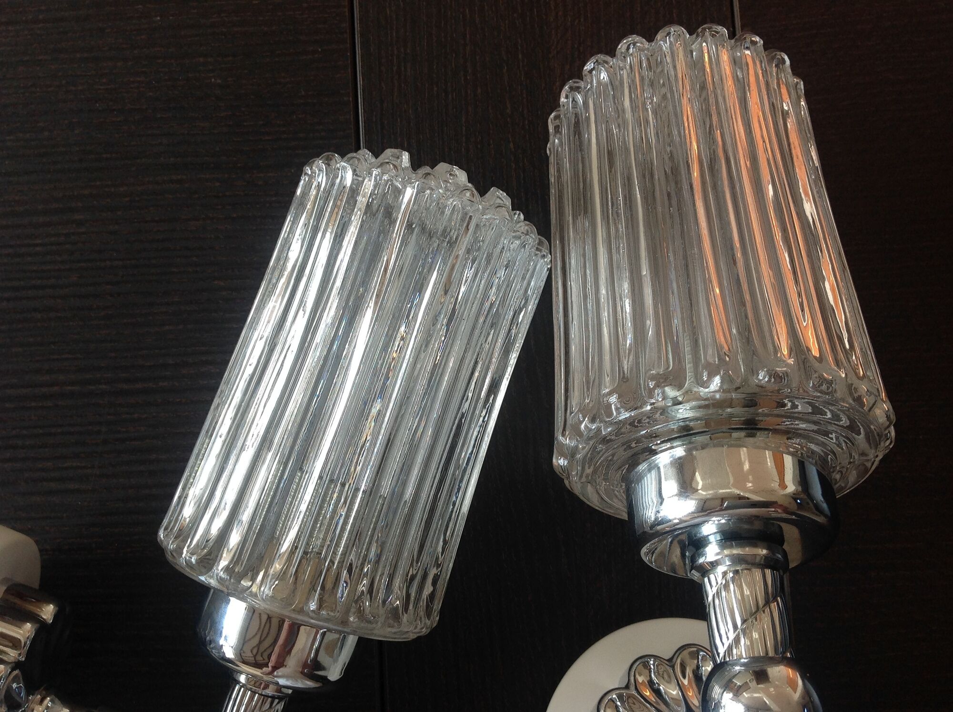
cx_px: 476
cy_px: 356
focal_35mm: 35
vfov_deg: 40.6
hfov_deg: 52.7
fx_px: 962
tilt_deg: -84.7
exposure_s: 1/120
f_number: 2.4
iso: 64
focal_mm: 4.28
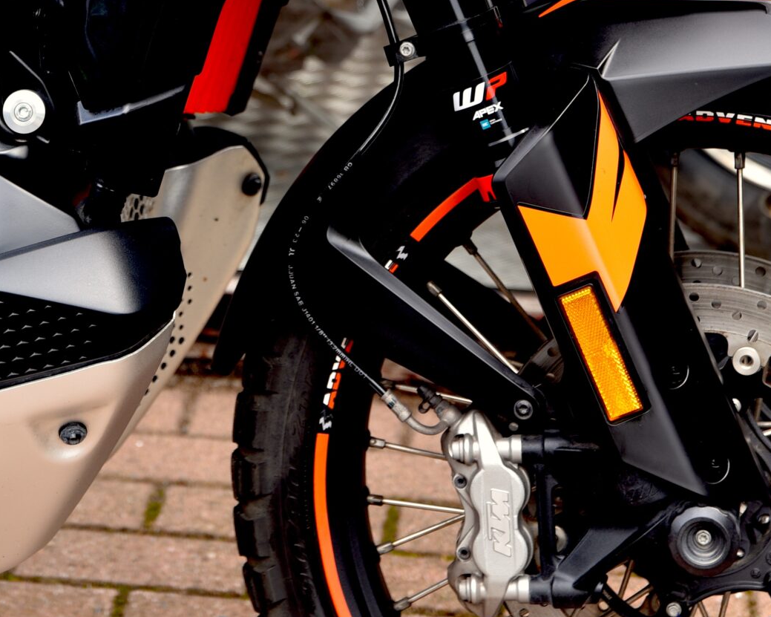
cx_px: 204
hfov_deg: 11.9
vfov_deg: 9.4
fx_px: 3696
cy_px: -100
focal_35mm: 162
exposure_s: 1/80
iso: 100
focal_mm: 70
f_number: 4.5
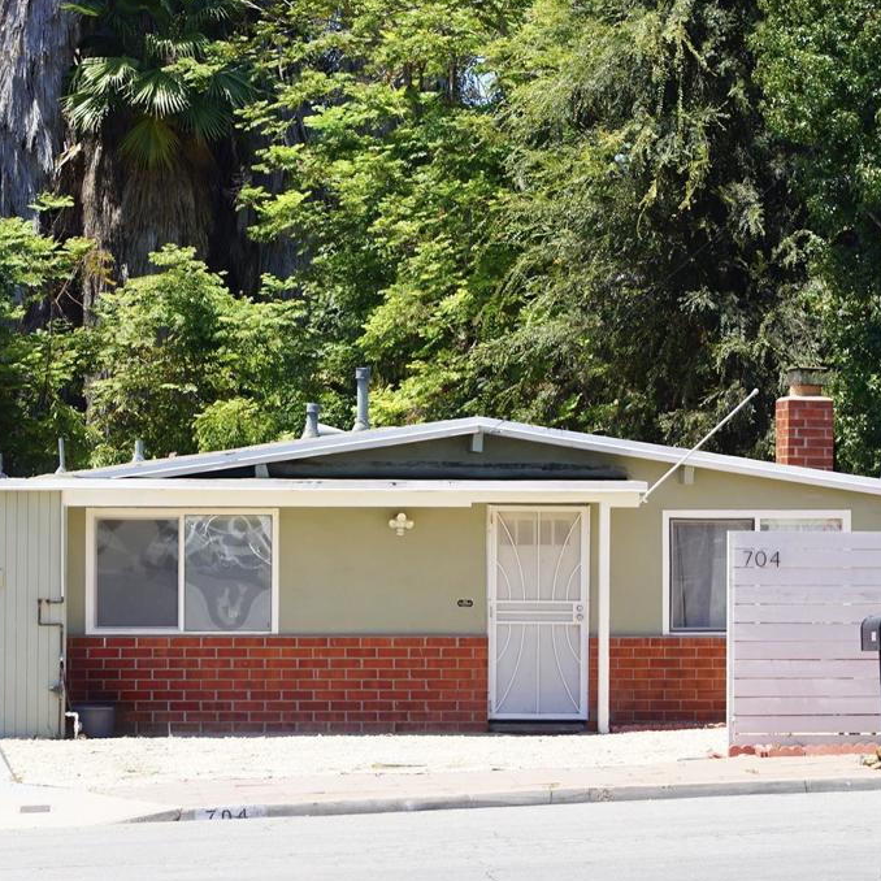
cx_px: 365
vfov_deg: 10.7
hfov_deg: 10.7
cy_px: 438
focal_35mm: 164
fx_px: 4712
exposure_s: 1/200
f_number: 6.3
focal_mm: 85
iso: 100
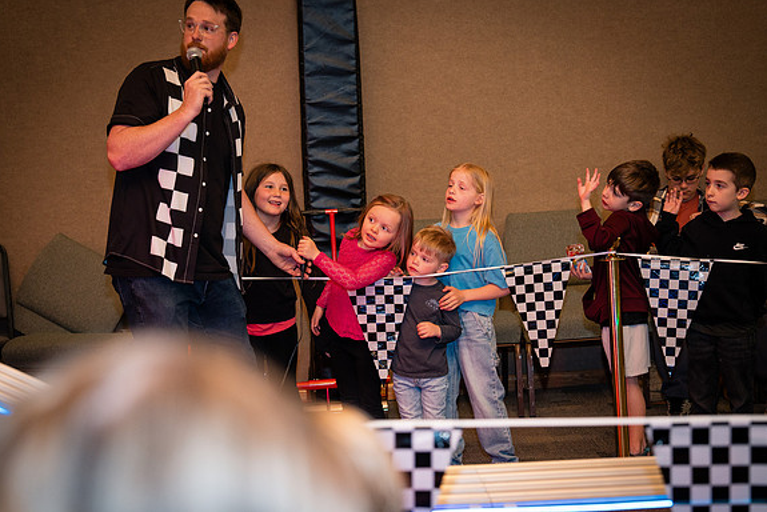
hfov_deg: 27.0
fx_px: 1599
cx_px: 407
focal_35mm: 75
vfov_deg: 18.2
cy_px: 271
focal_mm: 70
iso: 1000
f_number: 3.2
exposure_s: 1/250
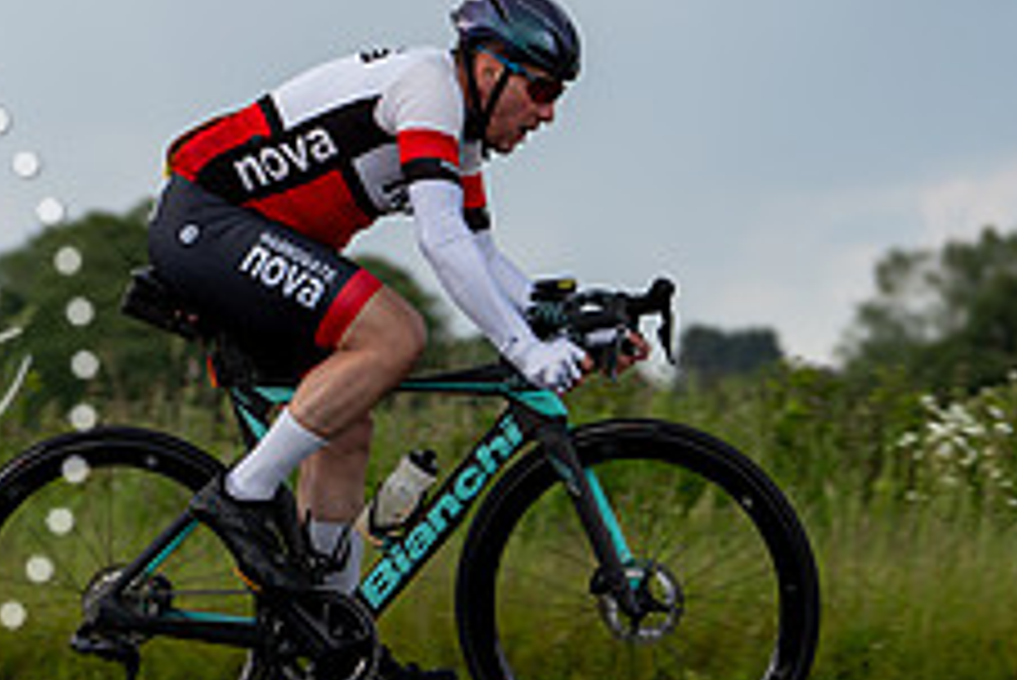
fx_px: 6530
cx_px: 374
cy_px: 142
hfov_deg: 8.9
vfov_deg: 6.0
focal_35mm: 231
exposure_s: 1/500
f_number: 3.2
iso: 250
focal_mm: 90
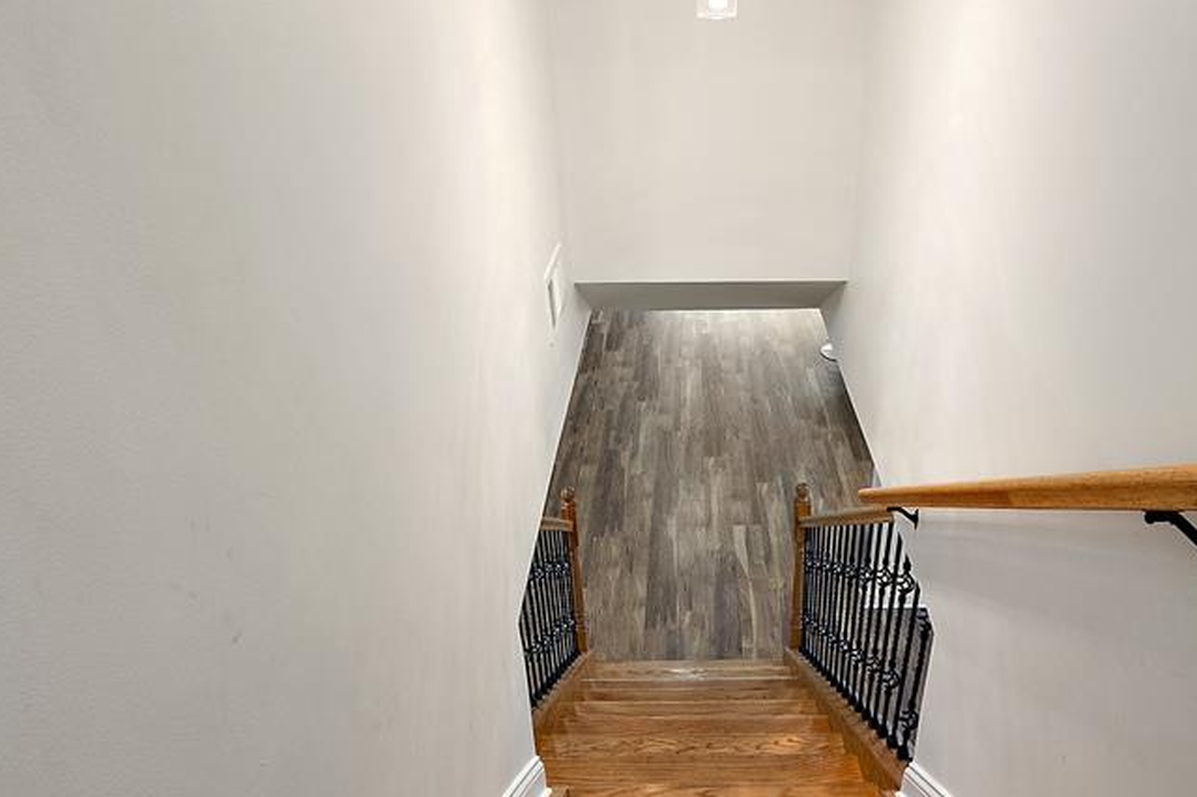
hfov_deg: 73.6
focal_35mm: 24
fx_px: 798
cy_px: 391
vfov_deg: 53.1
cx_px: 649
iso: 400
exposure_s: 1/15
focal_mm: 10
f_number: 8
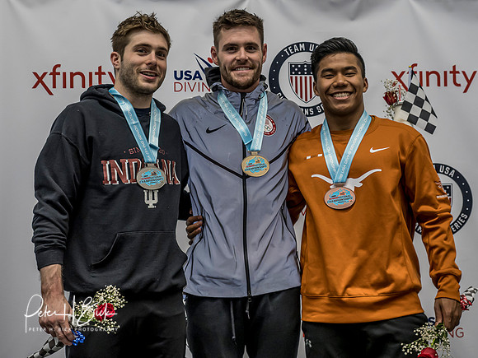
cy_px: 151
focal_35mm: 71
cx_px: 234
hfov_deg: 27.5
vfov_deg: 20.8
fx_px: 977
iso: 800
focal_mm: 30
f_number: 3.5
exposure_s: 1/200
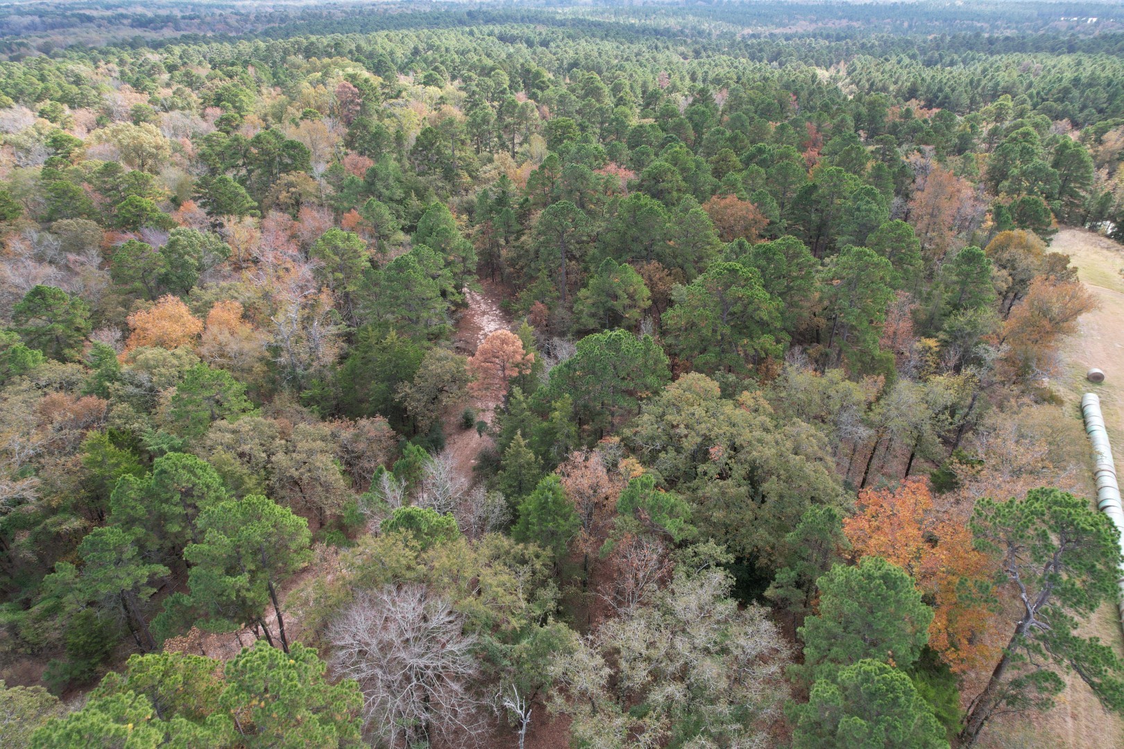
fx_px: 687
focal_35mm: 22
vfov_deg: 57.2
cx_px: 562
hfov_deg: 78.6
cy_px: 374
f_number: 2.8
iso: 110
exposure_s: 1/320
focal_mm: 8.38
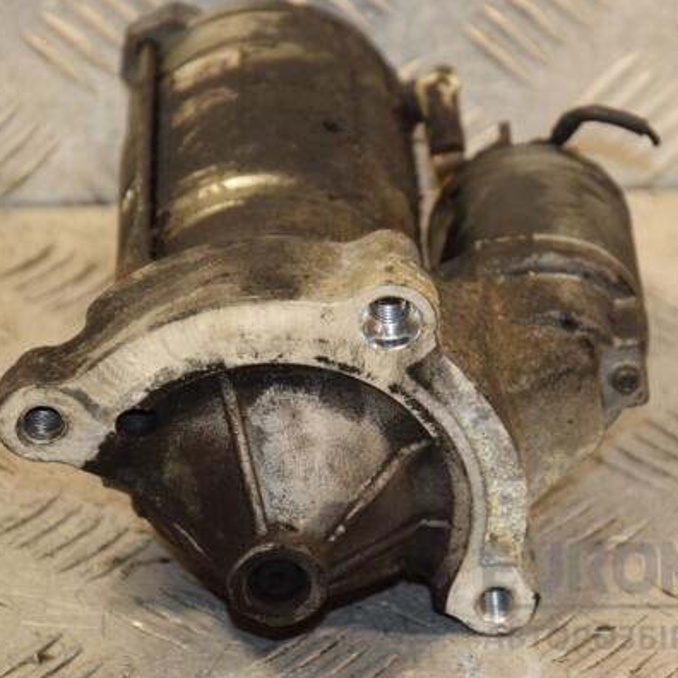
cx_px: 450
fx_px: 4490
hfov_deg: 8.6
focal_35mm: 203
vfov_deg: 8.6
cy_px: 339
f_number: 5.6
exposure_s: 1/125
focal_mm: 105
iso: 800
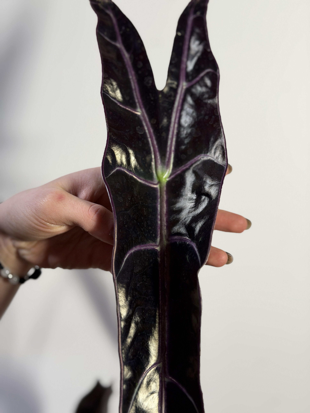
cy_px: 206
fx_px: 573
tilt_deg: -13.6
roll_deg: +1.4
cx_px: 155
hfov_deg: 30.3
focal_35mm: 48
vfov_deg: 39.7
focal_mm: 6.76
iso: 64
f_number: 1.78
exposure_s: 1/100
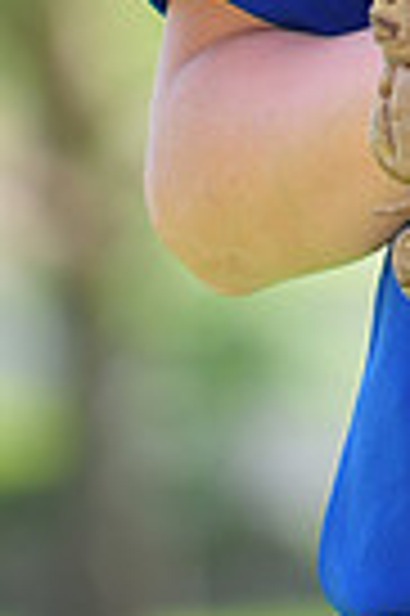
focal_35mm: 844
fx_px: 14454
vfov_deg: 2.4
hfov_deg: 1.6
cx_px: 797
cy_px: -540
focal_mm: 200
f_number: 4.5
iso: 200
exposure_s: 1/250
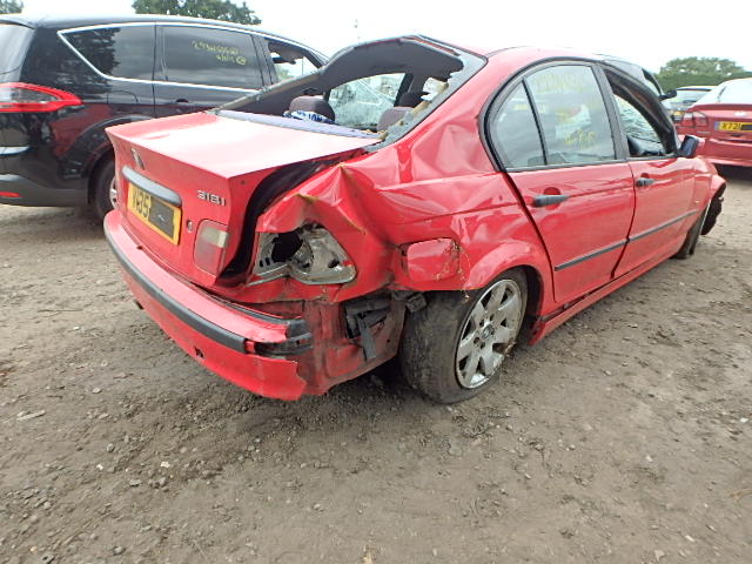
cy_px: 282
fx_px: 456
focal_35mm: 21
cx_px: 376
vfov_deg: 63.4
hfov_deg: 79.0
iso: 125
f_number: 3.5
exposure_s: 1/200
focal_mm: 3.7
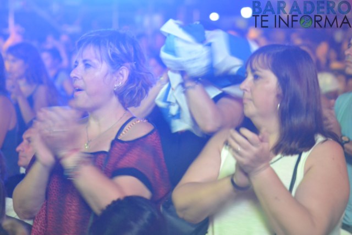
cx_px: 176
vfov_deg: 9.2
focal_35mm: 150
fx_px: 1467
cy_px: 118
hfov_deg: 13.7
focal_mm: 100
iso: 3200
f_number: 4
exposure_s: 1/25
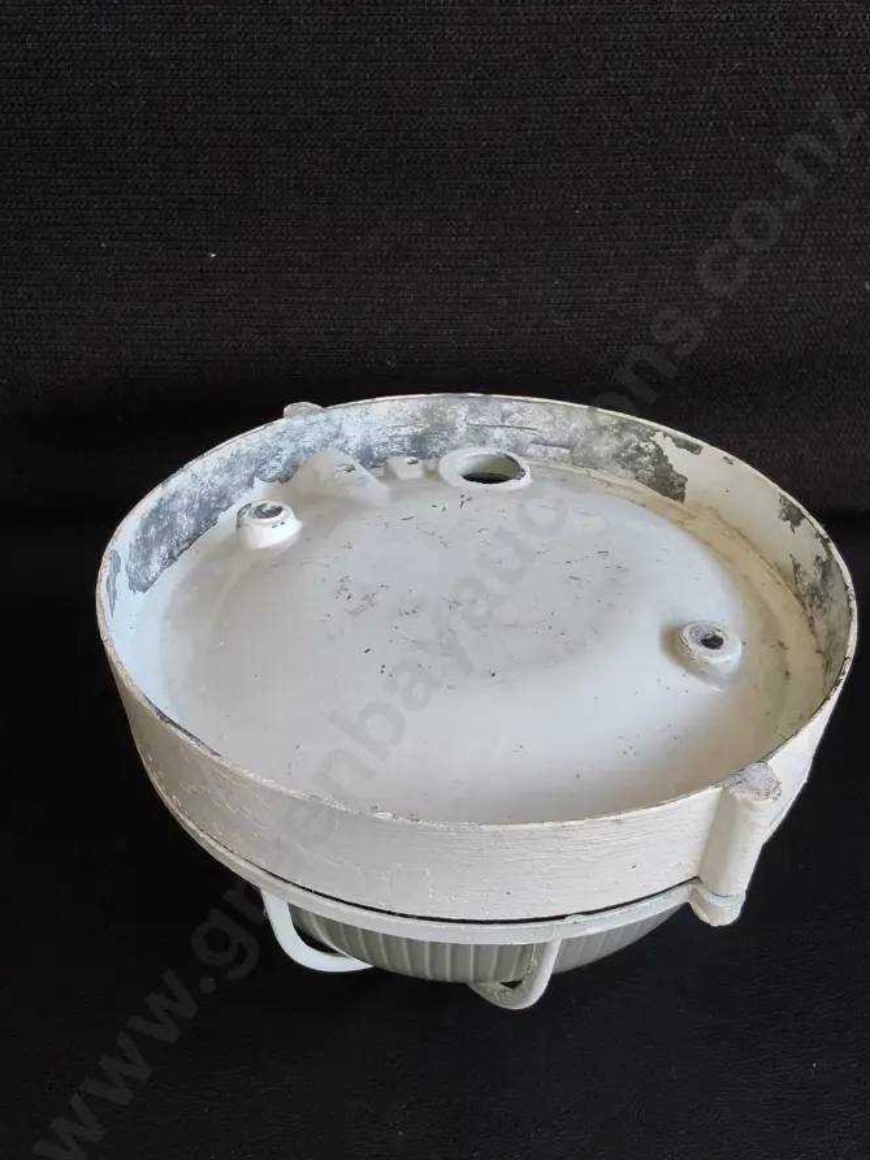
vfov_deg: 58.3
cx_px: 449
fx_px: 1039
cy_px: 633
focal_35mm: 31
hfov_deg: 45.4
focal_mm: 2.87
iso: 100
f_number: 2
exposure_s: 1/100
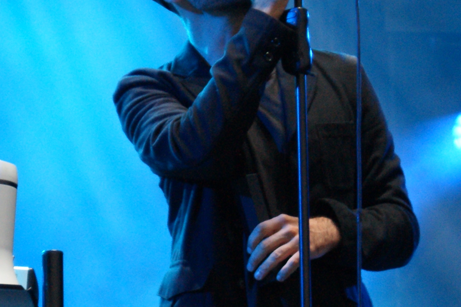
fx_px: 4095
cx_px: 115
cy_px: 48
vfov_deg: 4.3
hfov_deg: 6.4
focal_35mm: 320
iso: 400
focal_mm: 55
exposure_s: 1/60
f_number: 5.6
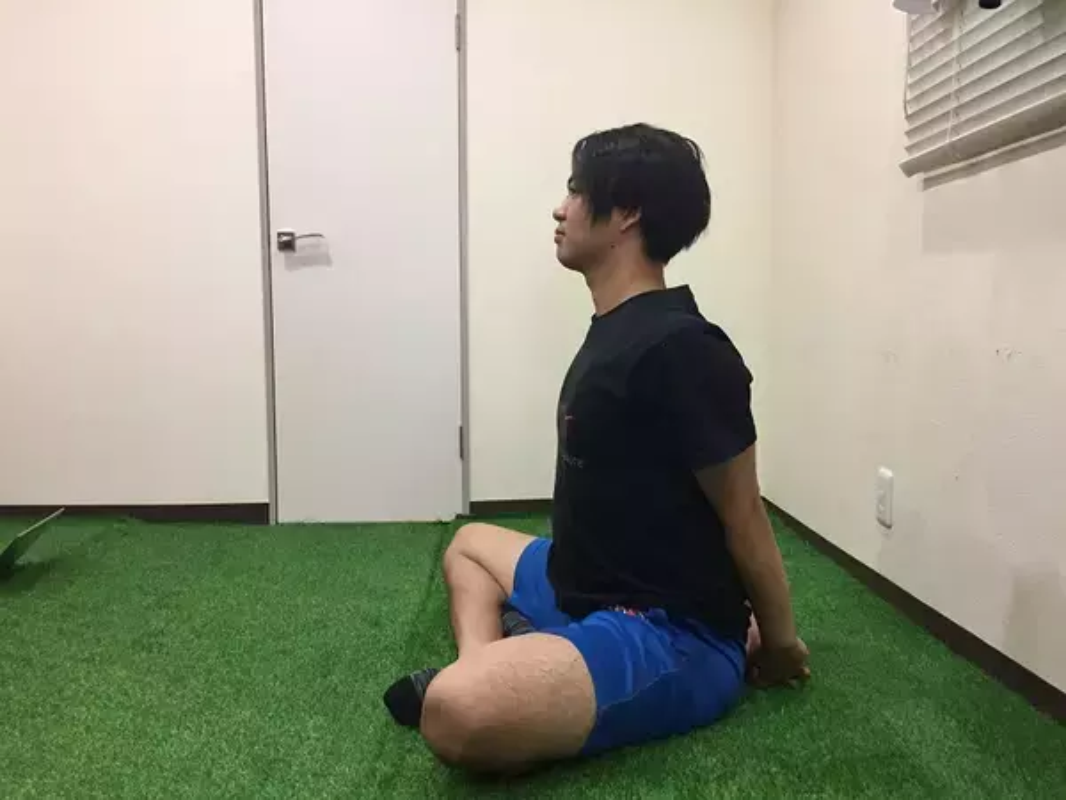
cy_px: 400
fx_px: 893
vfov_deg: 48.2
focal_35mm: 29
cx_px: 533
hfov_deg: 61.7
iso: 200
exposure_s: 1/33
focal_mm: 4.15
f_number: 2.2
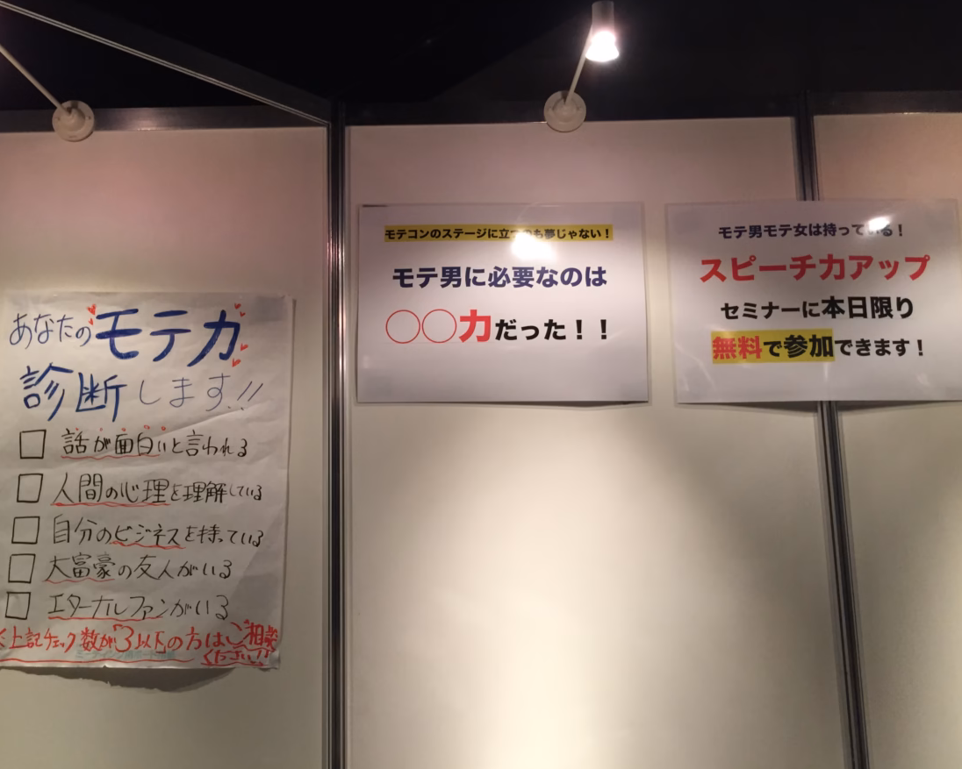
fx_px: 883
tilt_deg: +7.0
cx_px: 439
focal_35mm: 31
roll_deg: -0.2
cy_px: 384
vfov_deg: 47.1
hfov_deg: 57.1
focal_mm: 4.15
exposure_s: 1/30
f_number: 2.2
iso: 50
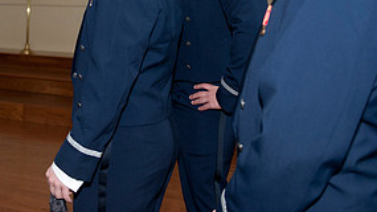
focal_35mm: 66
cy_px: 28
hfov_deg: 31.5
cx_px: 108
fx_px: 659
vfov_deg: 18.0
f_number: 2.8
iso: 800
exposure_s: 1/500
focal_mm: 31
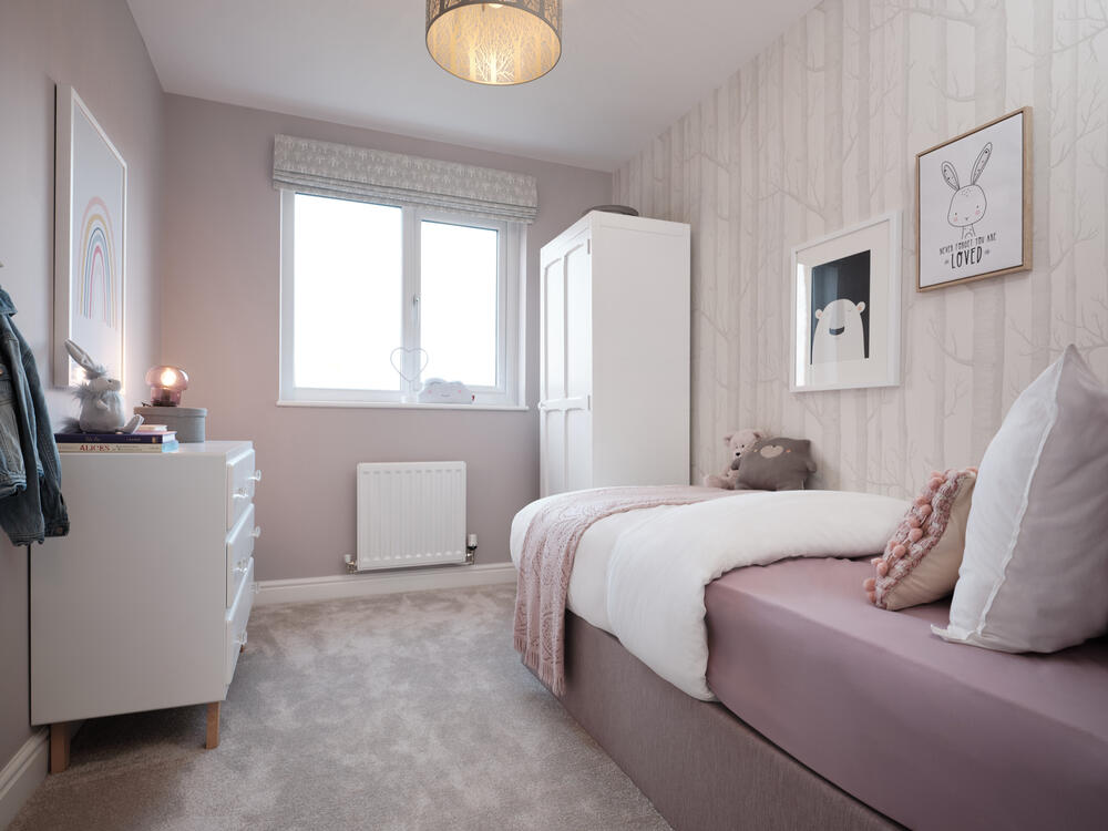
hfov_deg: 87.8
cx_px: 554
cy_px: 416
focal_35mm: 18
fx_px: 576
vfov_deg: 71.6
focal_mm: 23
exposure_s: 1/2.5
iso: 100
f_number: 9
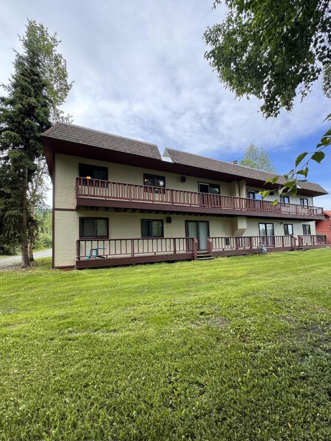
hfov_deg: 81.7
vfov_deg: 98.1
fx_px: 191
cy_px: 231
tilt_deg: +2.8
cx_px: 171
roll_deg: +3.1
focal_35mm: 15
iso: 40
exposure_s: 1/155
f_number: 2.2
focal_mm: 2.22
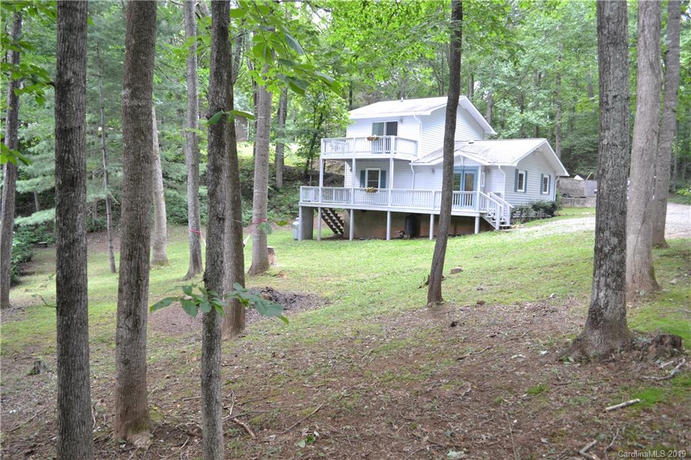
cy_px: 230
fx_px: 518
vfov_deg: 47.9
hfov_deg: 67.4
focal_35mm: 27
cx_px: 346
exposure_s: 1/30
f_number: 3.5
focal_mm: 18
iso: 400
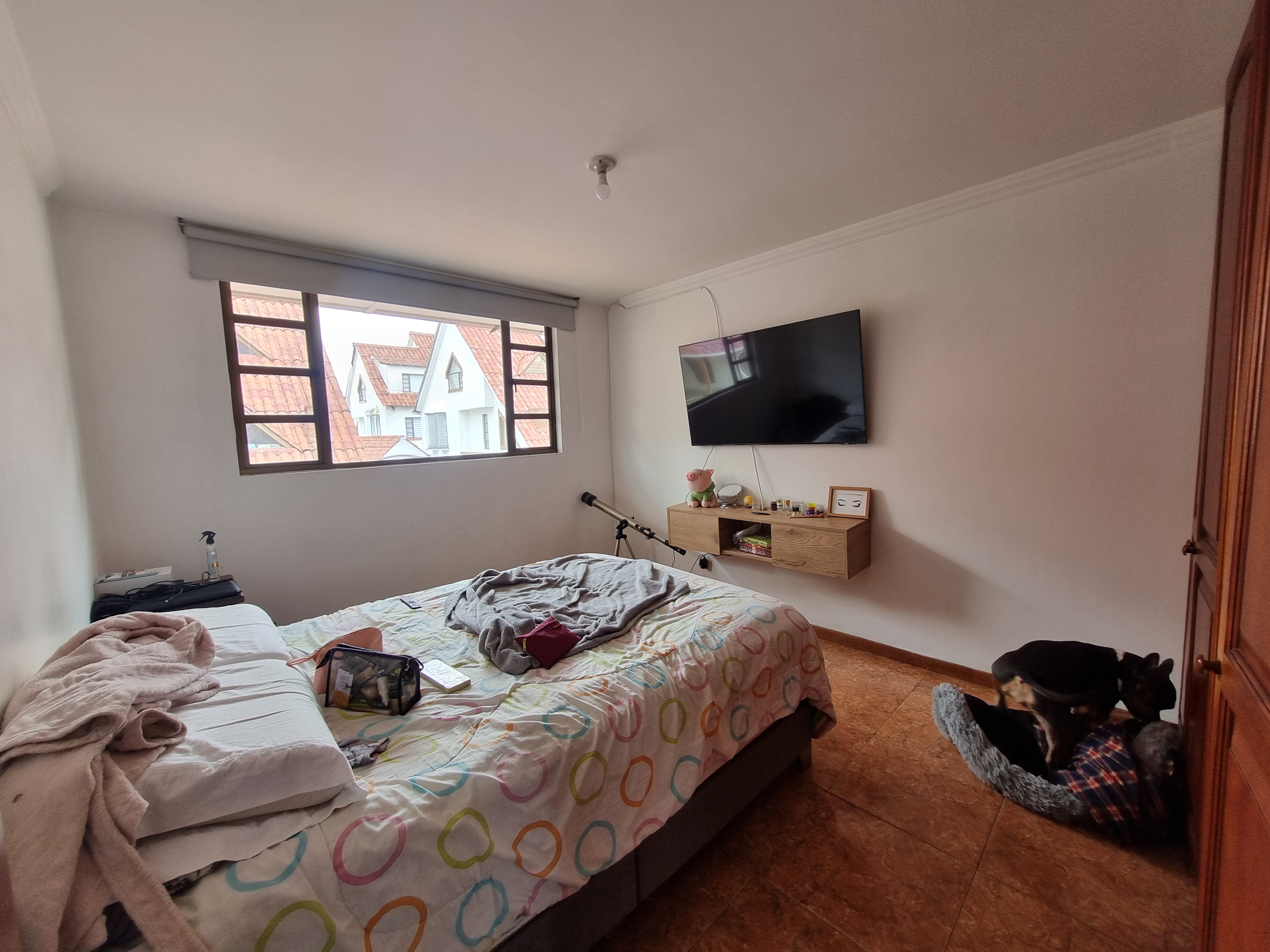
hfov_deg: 106.2
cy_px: 476
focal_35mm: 13
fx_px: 477
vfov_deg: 89.9
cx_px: 635
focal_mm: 1.74
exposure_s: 1/60
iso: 50
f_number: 2.2
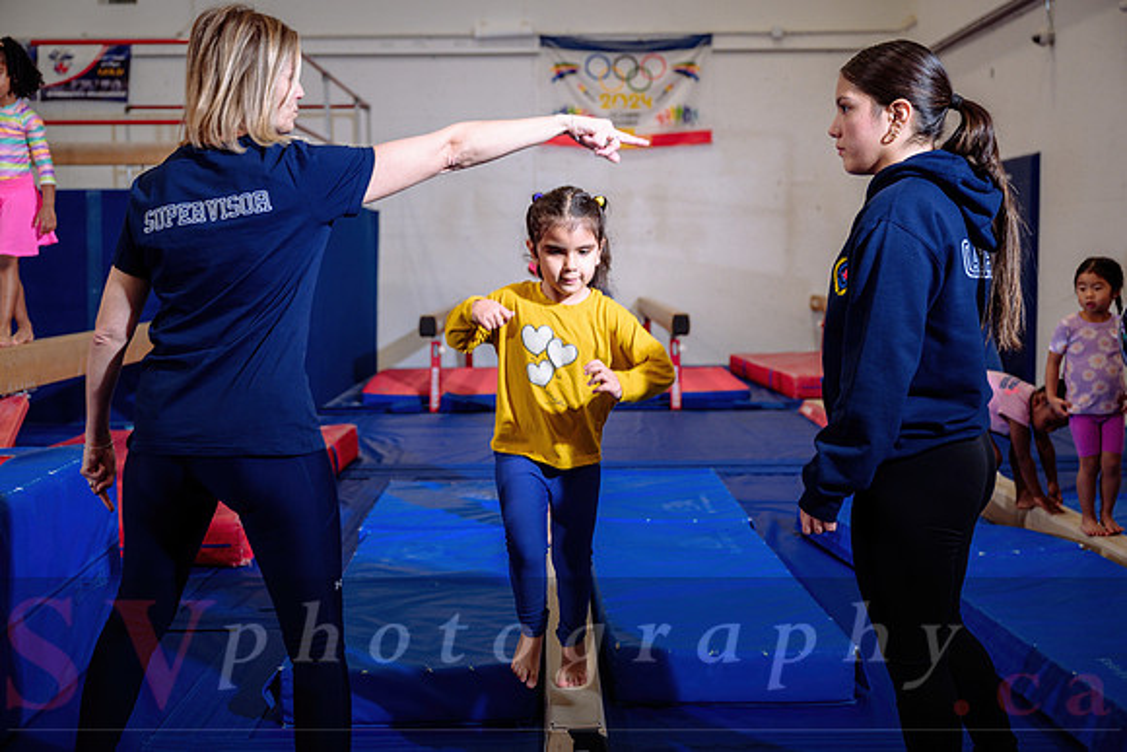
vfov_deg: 29.3
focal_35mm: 46
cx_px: 564
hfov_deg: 42.7
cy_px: 376
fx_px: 1440
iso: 800
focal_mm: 46
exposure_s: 1/250
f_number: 3.5
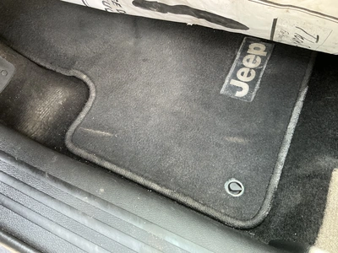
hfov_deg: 63.4
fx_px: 273
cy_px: 126
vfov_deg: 49.7
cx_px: 169
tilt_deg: -62.7
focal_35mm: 28
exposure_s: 1/60
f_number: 1.8
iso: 160
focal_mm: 3
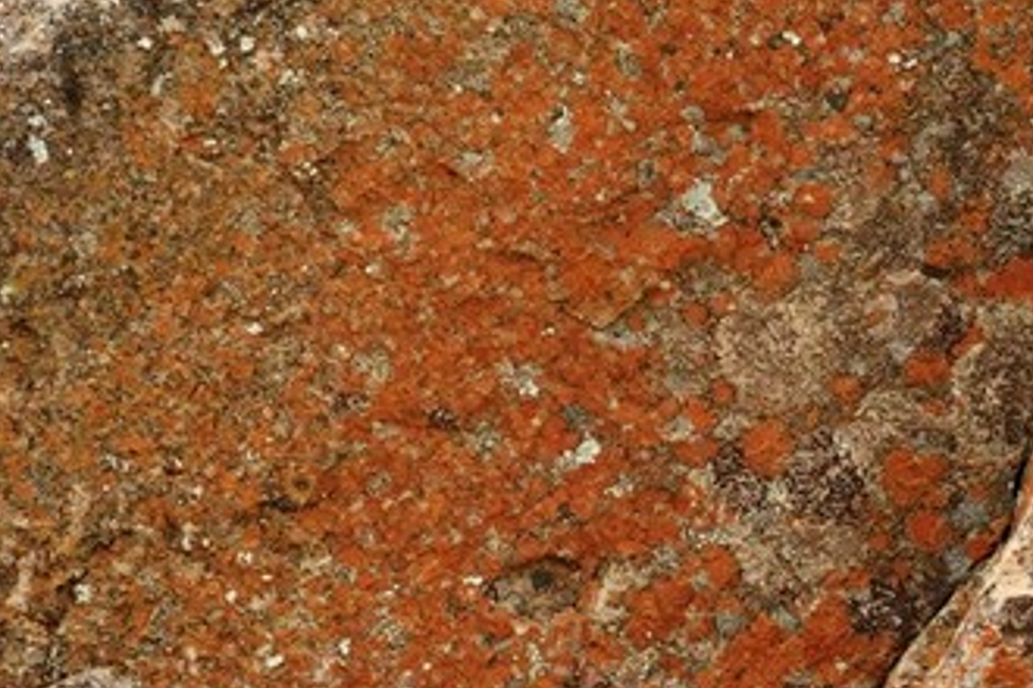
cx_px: 1863
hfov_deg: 4.0
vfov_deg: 2.7
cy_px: 1079
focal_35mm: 507
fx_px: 14547
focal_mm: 28.07
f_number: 4
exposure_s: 1/400
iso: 100
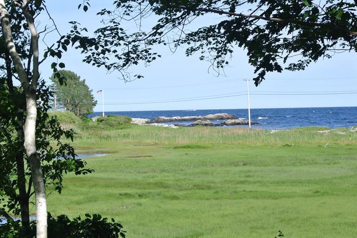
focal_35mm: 90
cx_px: 206
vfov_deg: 15.2
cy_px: 114
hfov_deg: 22.6
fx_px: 893
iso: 110
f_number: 5.6
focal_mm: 27.6
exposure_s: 1/500
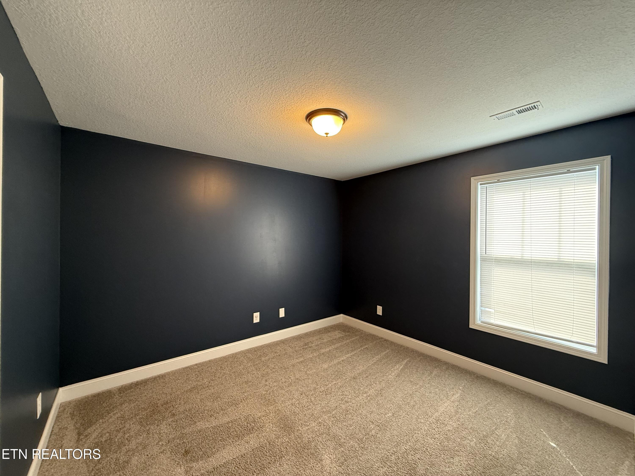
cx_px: 318
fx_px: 257
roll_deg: -0.8
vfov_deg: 85.7
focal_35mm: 14
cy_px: 238
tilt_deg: -0.3
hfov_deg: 102.1
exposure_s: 1/60
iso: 400
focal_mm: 2.22
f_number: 2.2
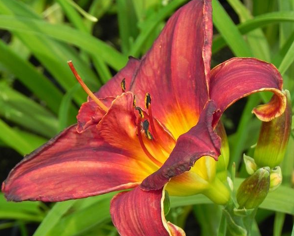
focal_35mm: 241
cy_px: 153
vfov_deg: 6.4
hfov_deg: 8.0
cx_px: 147
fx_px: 2097
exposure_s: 1/320
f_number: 5.6
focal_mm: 32.7
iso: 160
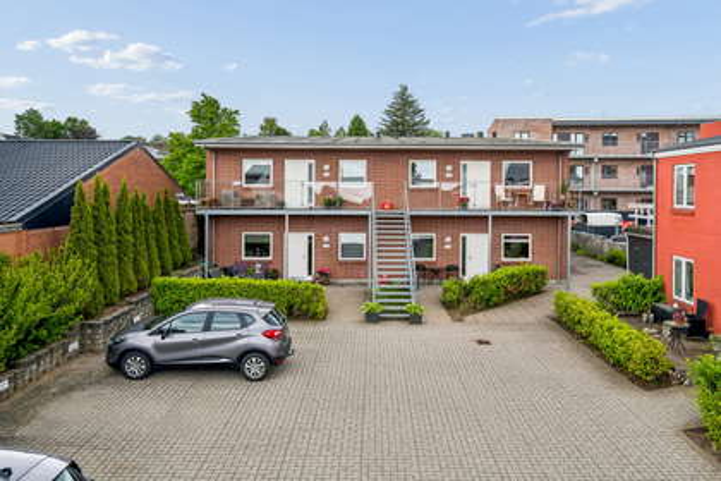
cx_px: 360
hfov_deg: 71.5
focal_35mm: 25
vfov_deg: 51.3
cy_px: 240
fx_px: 501
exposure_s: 1/320
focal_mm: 25
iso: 100
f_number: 5
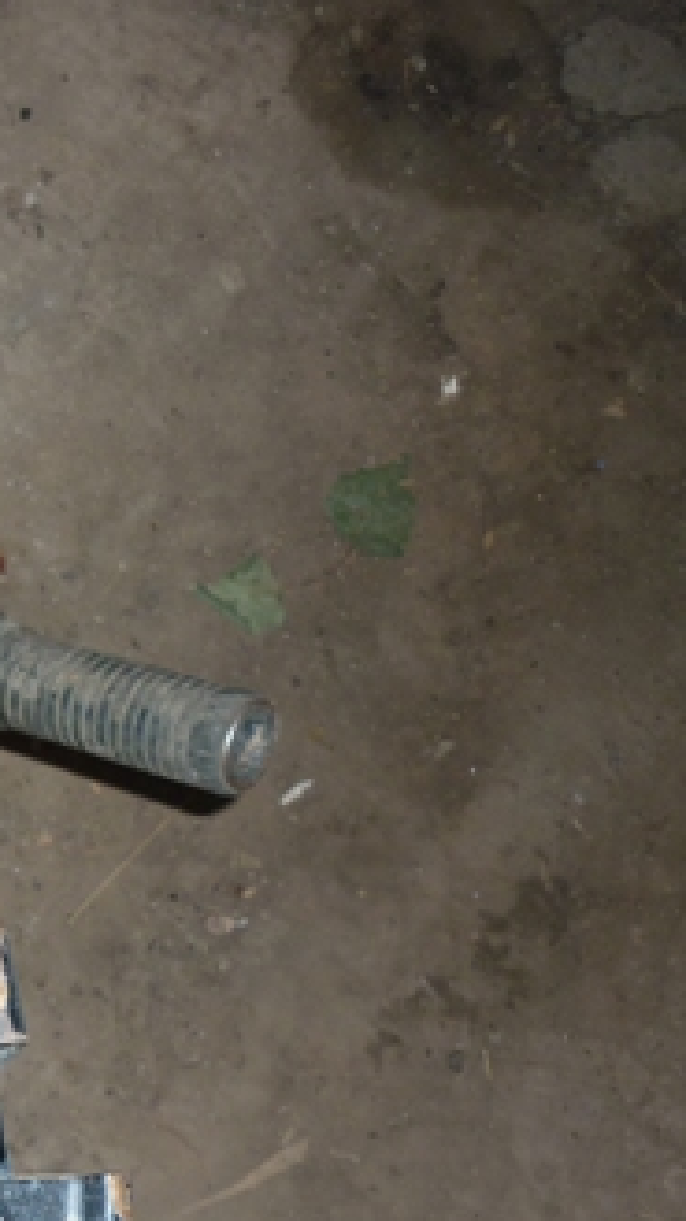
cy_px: 876
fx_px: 2264
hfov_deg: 15.3
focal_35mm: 70
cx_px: -464
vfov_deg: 29.8
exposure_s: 1/30
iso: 100
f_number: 2.8
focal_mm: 5.5
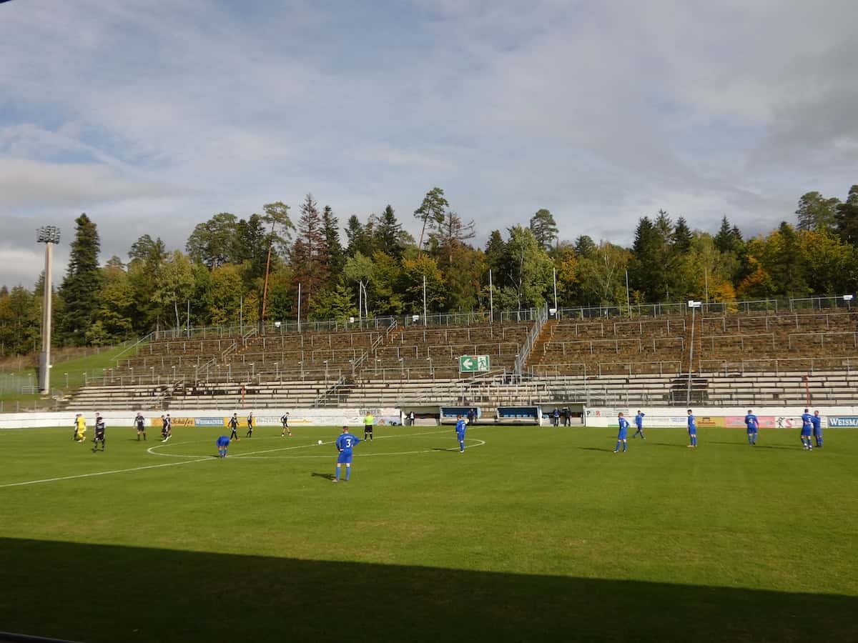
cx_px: 429
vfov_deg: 46.8
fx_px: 744
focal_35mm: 30
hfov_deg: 60.0
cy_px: 322
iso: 80
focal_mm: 5.3
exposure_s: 1/1300
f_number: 3.3
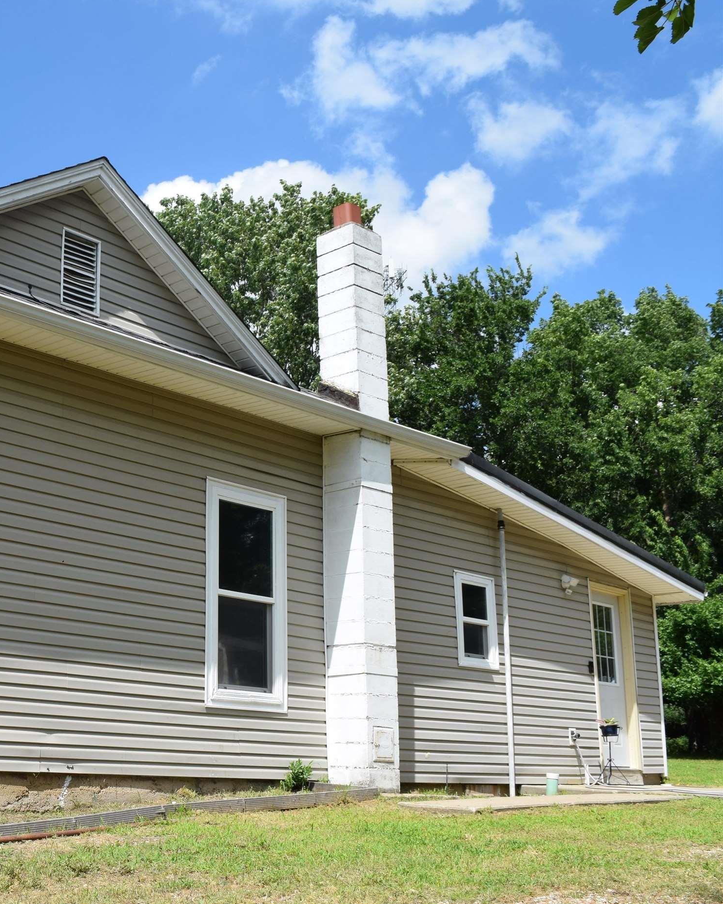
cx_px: -25
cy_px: 489
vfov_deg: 43.8
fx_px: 1123
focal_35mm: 42
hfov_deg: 32.4
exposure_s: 1/400
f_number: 10
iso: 200
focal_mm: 18
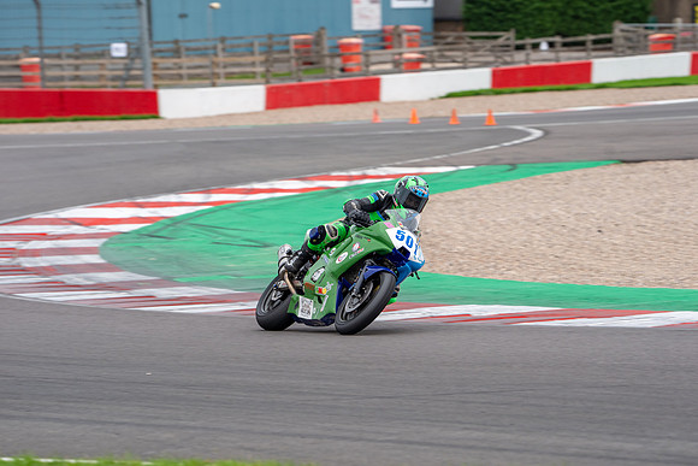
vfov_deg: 5.8
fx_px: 4601
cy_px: 233
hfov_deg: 8.7
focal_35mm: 237
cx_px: 349
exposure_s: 1/320
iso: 500
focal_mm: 237
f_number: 6.3
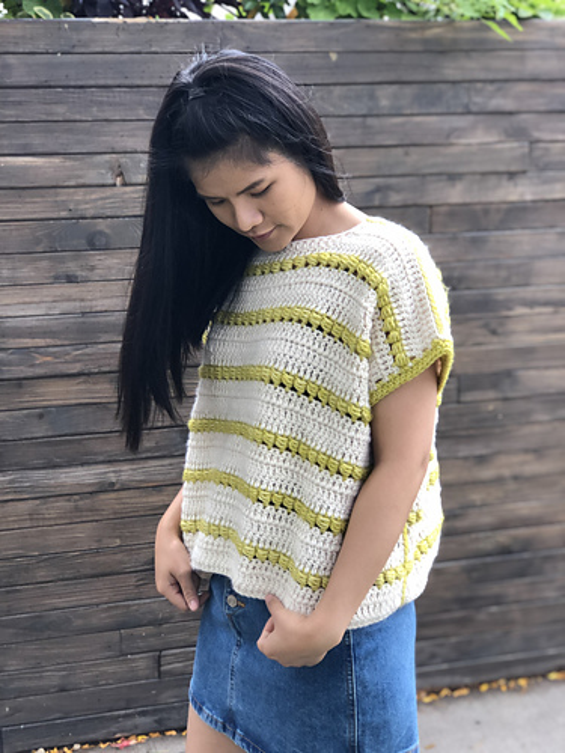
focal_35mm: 57
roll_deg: +0.9
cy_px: 376
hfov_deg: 25.7
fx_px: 1240
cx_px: 282
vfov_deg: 33.8
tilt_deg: -15.2
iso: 32
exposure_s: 1/30
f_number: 2.8
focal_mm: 6.6
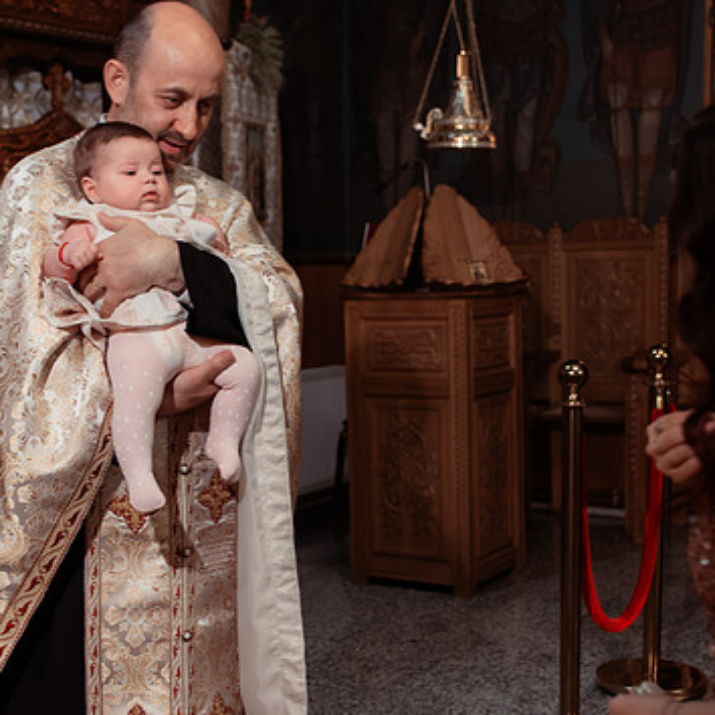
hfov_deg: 30.0
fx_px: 1332
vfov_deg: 30.0
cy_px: 418
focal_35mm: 57
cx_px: 292
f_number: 3.5
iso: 1600
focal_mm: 35
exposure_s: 1/250
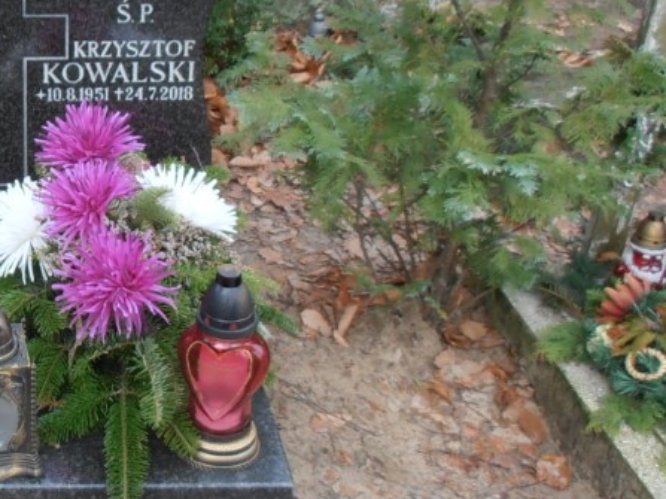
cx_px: 28
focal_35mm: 55
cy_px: 180
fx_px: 1058
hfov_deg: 32.6
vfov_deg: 26.4
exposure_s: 1/40
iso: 80
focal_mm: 4.2
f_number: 3
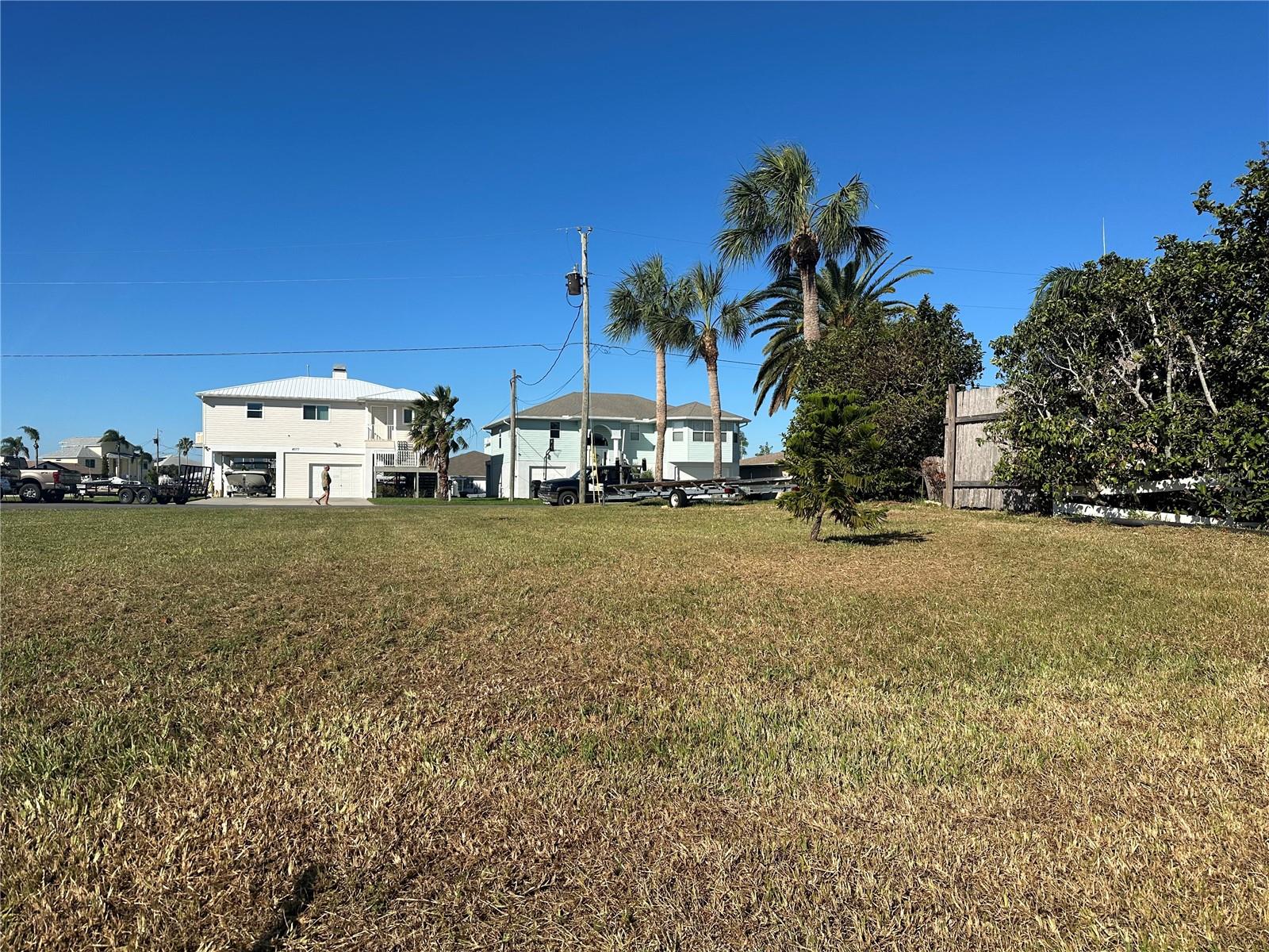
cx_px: 634
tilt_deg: +1.1
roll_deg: +0.7
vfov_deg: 56.8
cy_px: 476
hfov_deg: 71.6
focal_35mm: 24
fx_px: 880
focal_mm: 6.86
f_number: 1.78
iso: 80
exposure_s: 1/6623
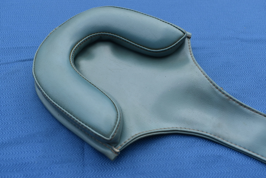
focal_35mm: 33
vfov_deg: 40.0
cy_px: 89
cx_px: 133
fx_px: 244
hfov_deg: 57.2
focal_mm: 22
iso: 200
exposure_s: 1/400
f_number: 8
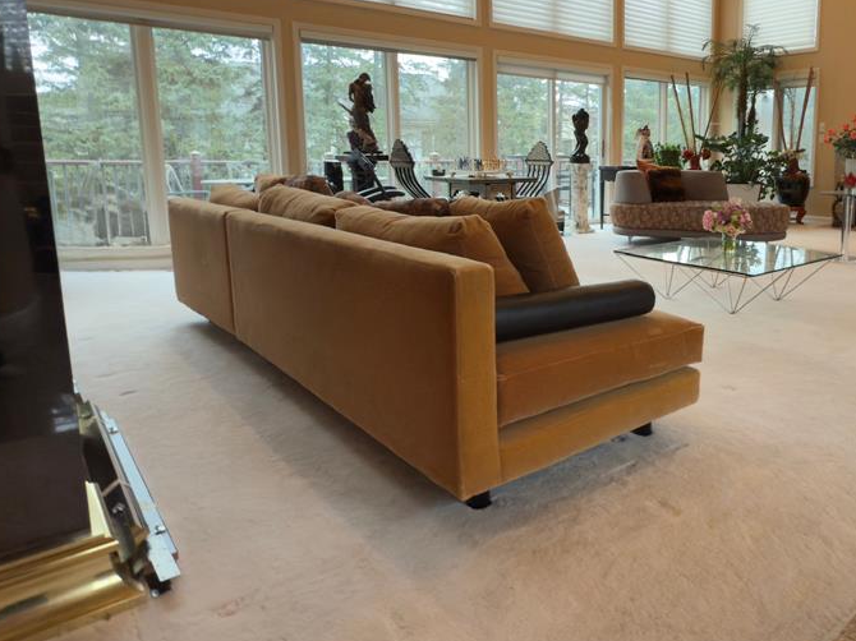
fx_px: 643
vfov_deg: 52.6
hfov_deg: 64.8
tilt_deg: -9.5
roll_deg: -0.6
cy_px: 252
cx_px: 599
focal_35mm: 26
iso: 160
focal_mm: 2.22
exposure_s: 1/30
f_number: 2.2
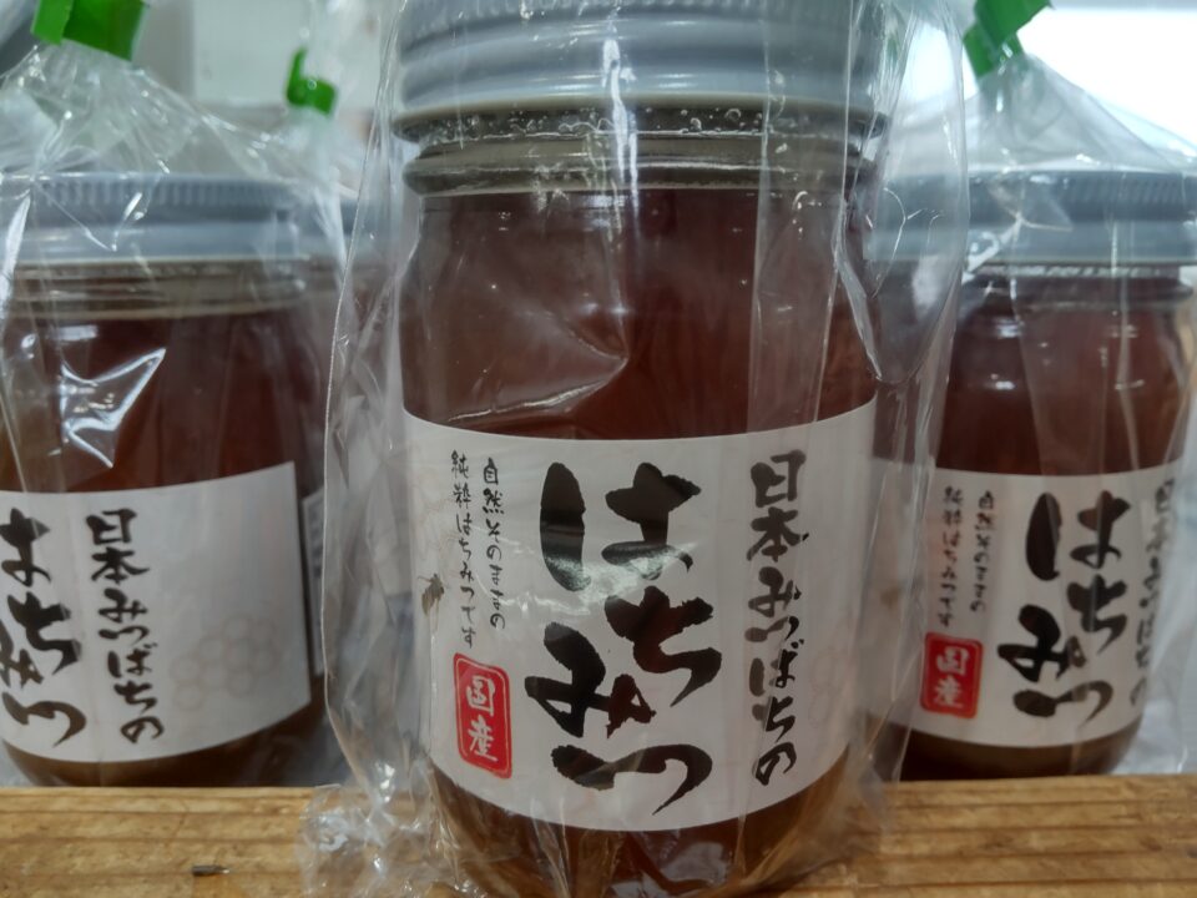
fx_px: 830
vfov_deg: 56.8
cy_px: 449
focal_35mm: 24
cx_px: 598
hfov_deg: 71.6
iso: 180
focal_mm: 3.43
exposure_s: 1/33
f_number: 2
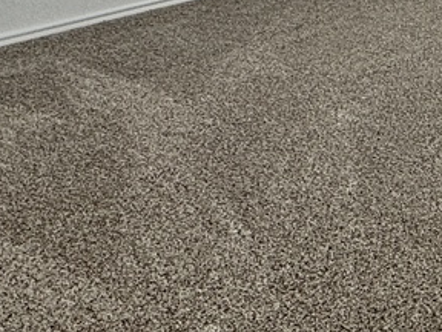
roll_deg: -0.3
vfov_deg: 19.7
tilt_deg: -10.2
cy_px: -74
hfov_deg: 23.5
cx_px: 618
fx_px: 894
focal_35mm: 70
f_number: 2.2
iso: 80
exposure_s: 1/120
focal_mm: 2.22
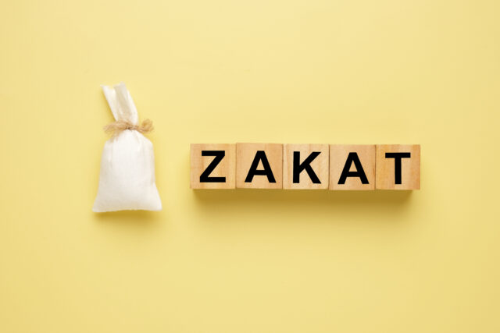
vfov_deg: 18.0
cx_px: 250
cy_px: 166
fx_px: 1056
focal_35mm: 76
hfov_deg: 26.6
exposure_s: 1/50
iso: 100
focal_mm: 50.5
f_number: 10
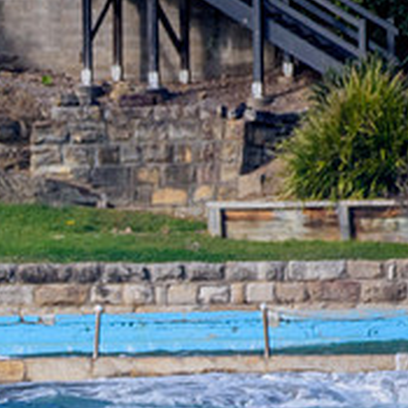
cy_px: 442
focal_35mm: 2119
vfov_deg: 0.8
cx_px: -65
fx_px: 28257
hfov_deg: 0.8
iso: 500
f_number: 5.6
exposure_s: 1/2000
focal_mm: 500
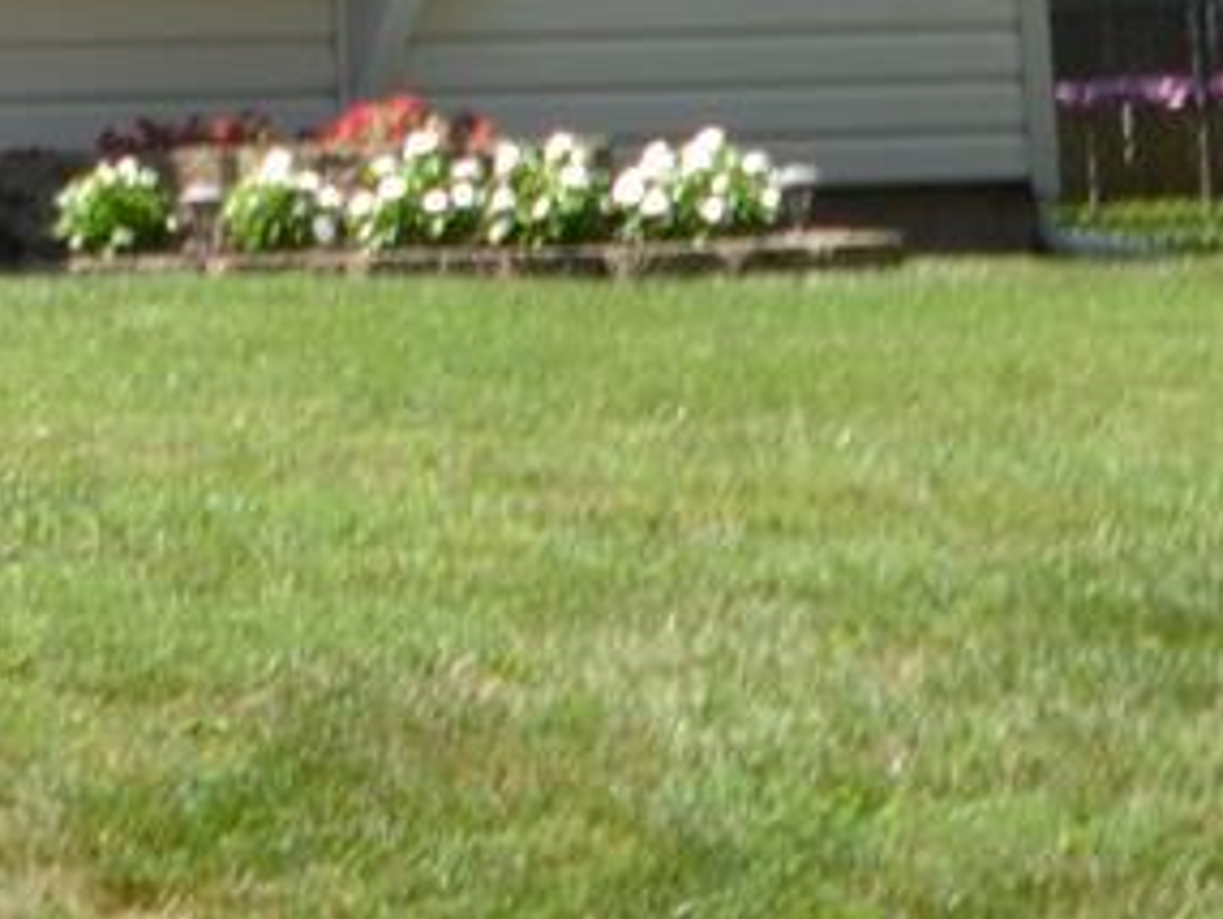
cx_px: -2412
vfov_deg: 5.9
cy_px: -681
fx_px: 8801
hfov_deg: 7.1
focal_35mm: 249
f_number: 7.1
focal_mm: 24
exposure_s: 1/200
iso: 100
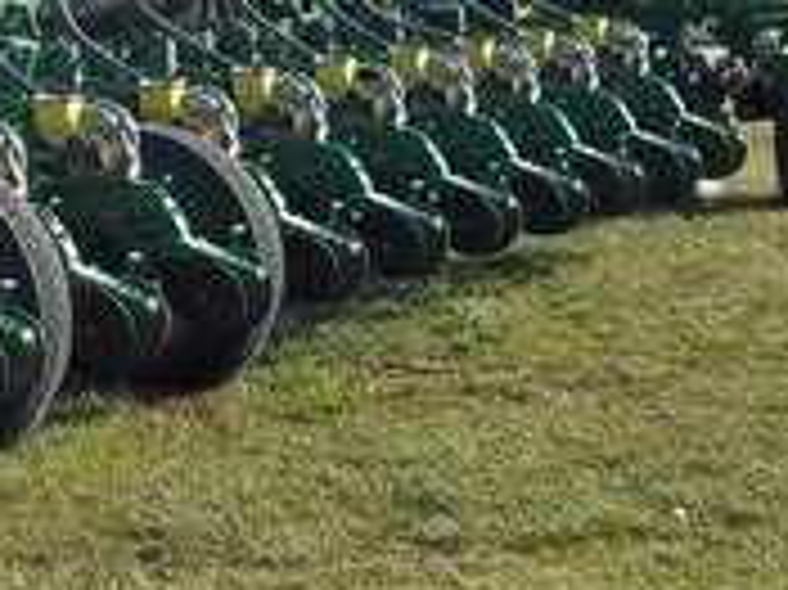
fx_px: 2548
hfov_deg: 16.5
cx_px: -261
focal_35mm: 112
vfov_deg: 13.1
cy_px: 122
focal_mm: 6.5
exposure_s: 1/125
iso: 80
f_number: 8
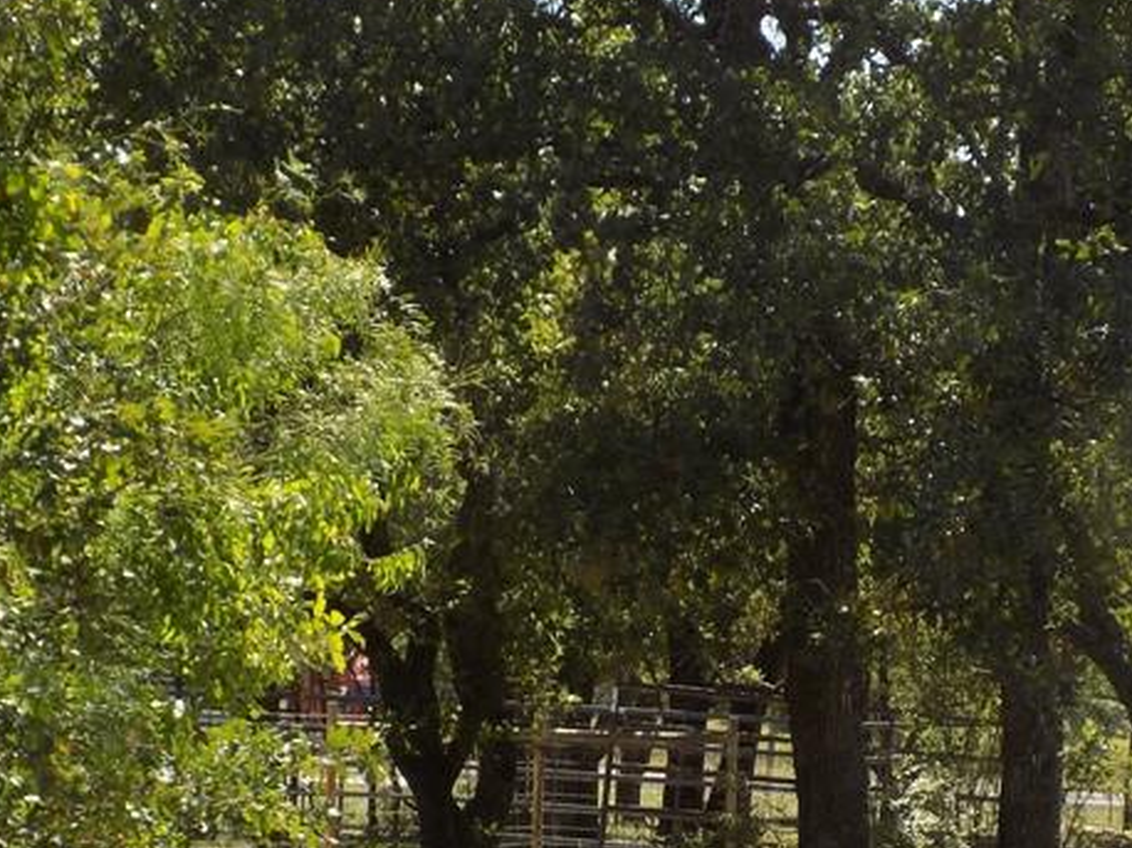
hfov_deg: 14.9
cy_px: 873
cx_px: 601
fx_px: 4314
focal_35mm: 132
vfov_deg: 11.1
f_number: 4
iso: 80
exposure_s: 1/250
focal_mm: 10.5
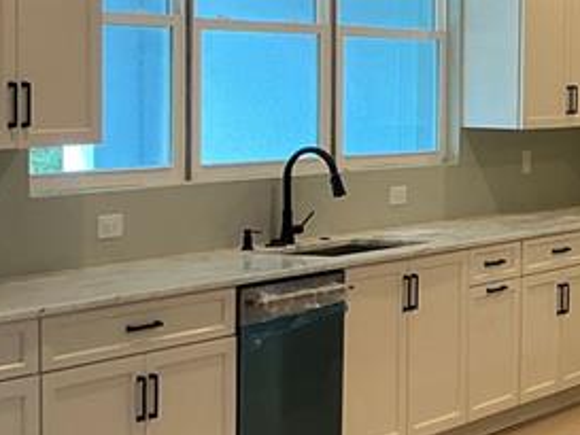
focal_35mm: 105
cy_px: 134
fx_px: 1760
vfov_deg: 14.1
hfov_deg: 16.6
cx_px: 928
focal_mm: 3
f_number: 1.8
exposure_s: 1/60
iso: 50
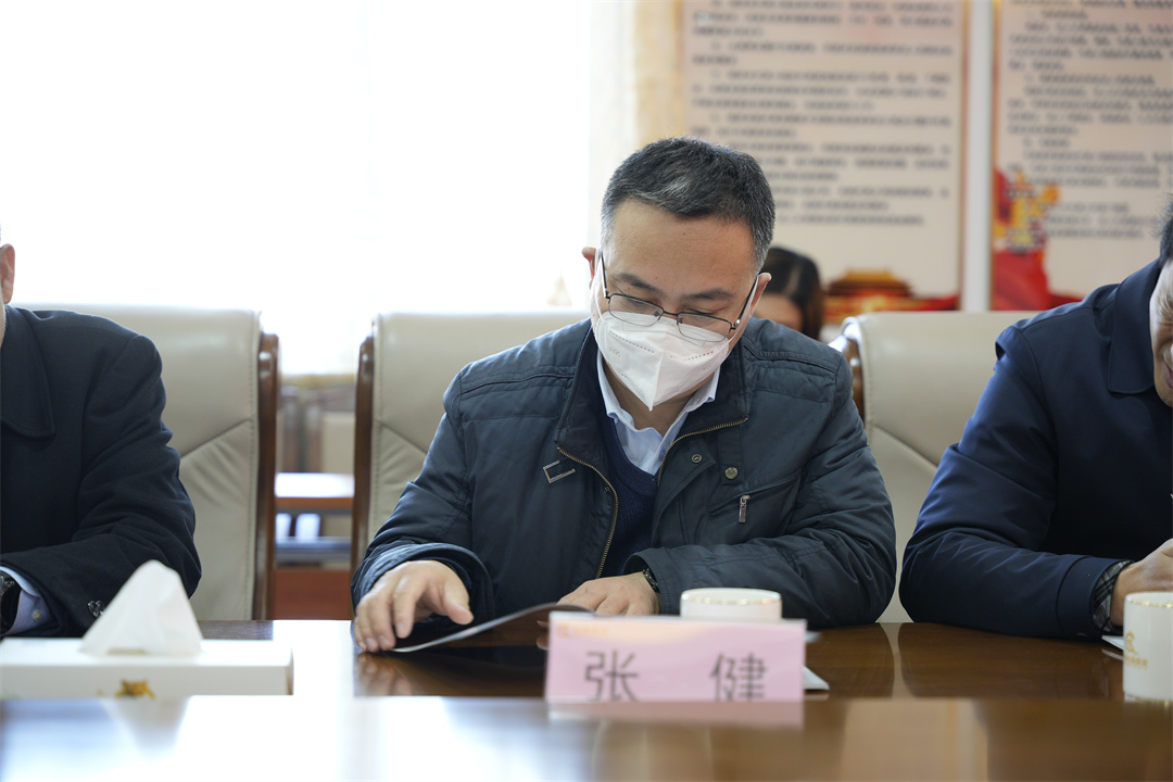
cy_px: 391
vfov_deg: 19.5
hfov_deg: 28.8
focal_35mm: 70
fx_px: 2281
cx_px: 586
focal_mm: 70
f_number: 2.8
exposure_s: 1/80
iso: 500
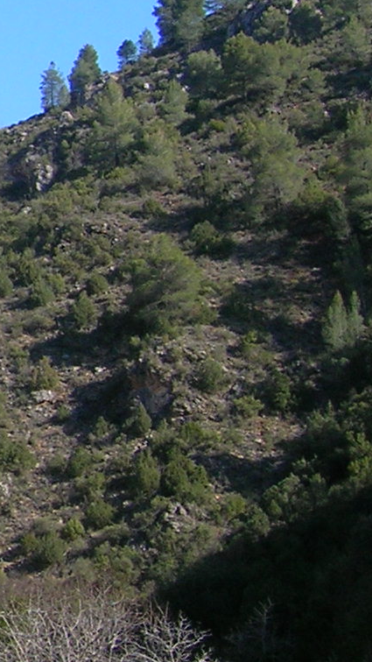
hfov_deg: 8.5
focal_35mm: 127
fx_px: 2228
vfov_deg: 16.9
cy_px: 281
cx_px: -579
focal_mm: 5.7
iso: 50
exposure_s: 1/236
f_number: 4.9
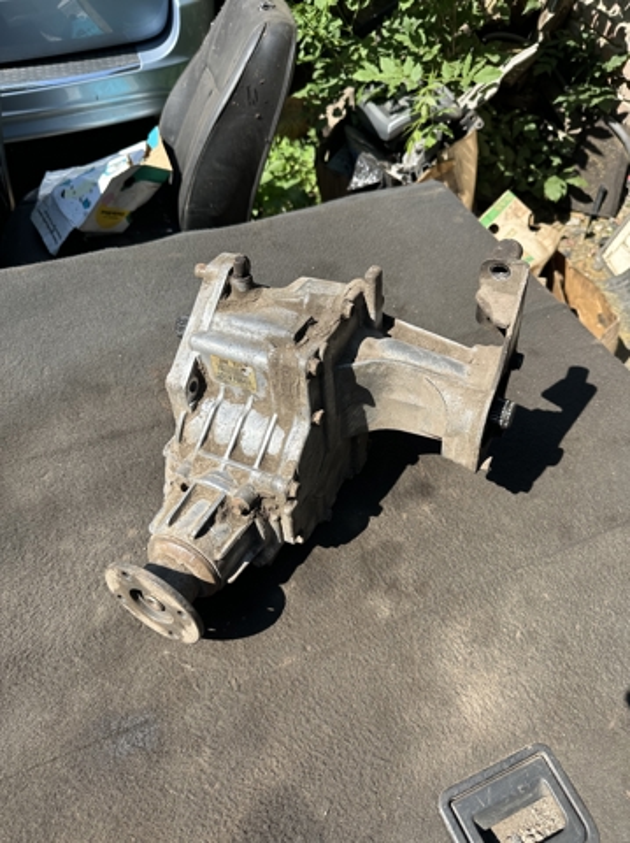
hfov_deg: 56.7
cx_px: 315
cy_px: 422
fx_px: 583
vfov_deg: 71.7
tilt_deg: -54.0
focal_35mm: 24
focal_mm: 6.86
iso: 80
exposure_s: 1/1587
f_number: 1.78
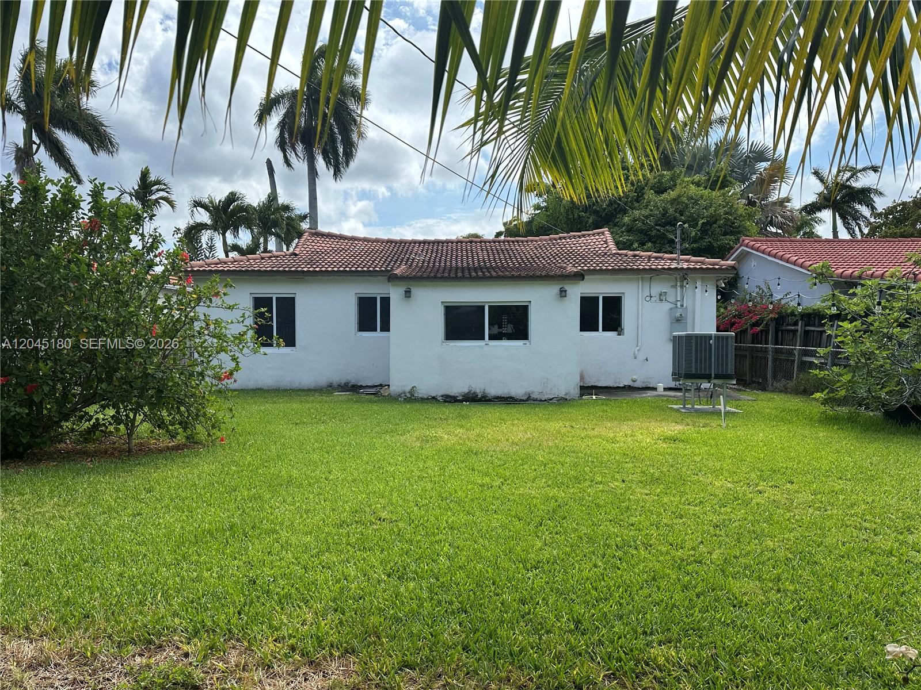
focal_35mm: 24
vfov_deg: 56.8
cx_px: 460
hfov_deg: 71.6
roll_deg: +0.2
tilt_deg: -1.3
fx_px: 639
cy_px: 345
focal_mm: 6.86
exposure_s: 1/3472
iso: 80
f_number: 1.78
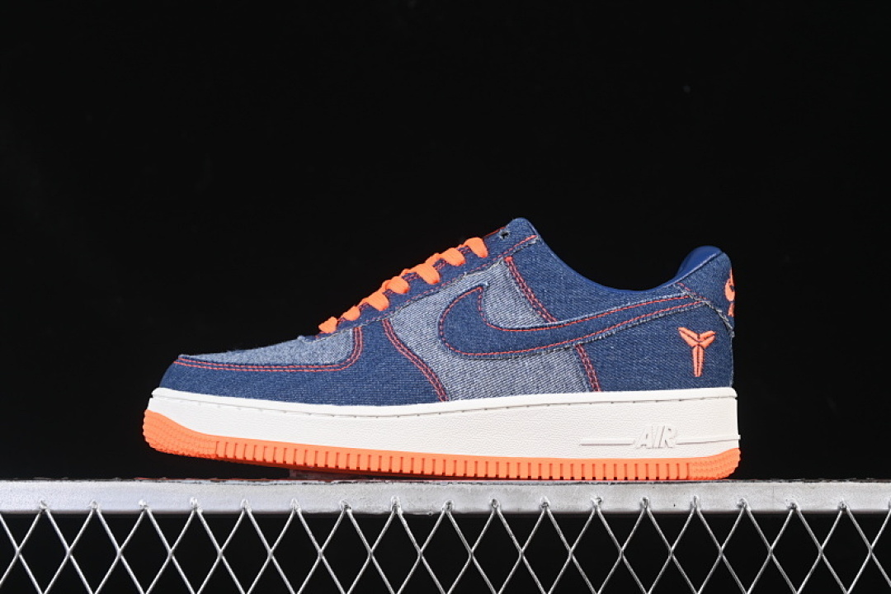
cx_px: 446
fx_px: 1856
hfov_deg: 27.0
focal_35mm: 75
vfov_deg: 18.2
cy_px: 297
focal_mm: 50
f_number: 6.3
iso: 160
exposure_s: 1/60
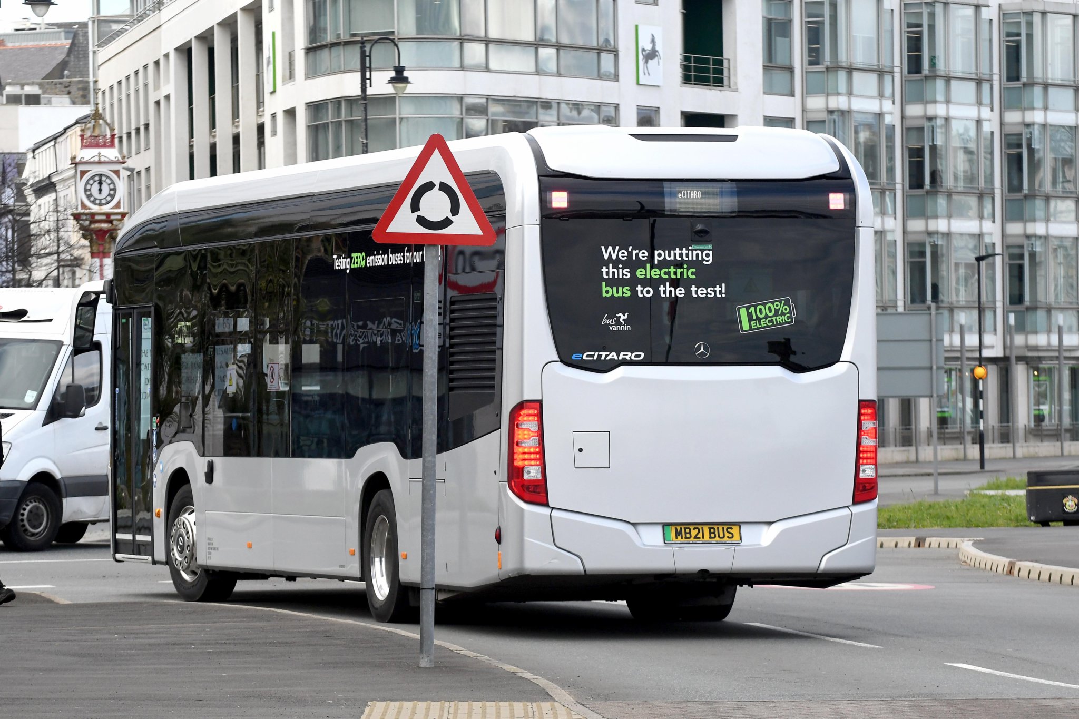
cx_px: 540
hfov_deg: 10.2
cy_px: 360
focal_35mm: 202
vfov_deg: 6.8
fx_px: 6068
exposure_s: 1/800
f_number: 14
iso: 1000
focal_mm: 135
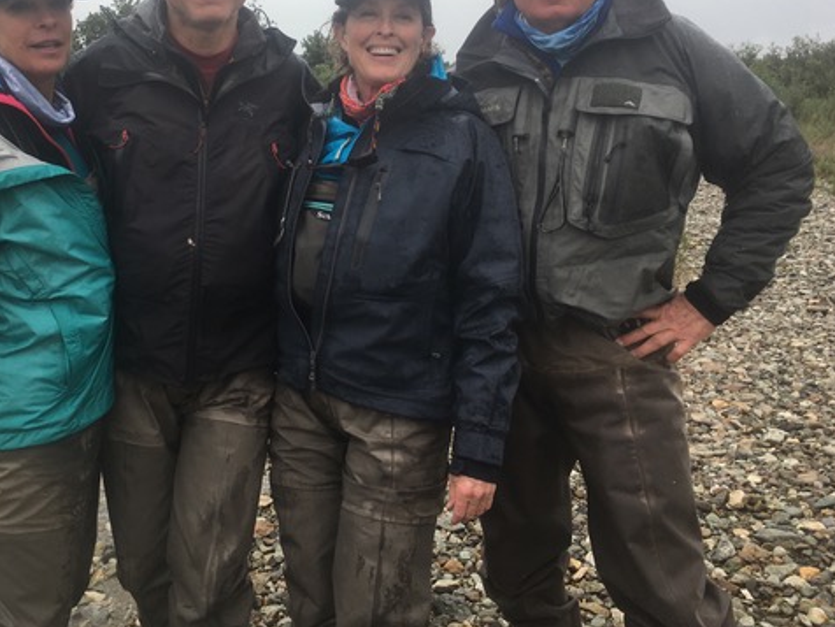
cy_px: 234
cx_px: 295
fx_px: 941
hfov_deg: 47.3
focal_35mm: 39
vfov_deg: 36.6
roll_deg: +0.1
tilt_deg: -6.5
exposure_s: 1/506
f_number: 2.2
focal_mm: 4.15
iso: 25
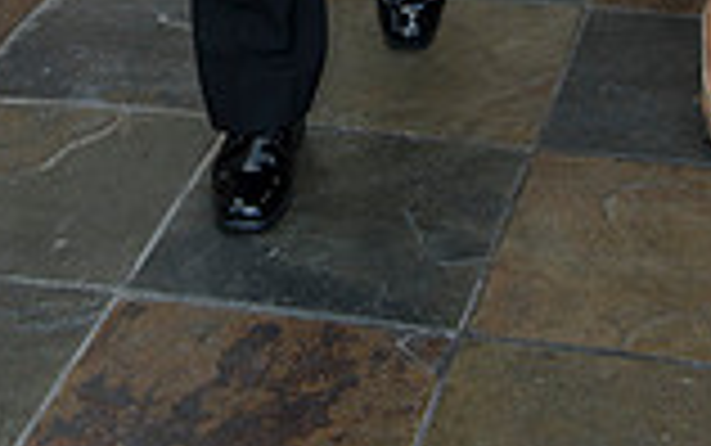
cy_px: -523
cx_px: 358
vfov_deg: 10.6
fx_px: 2133
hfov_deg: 18.9
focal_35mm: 110
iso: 800
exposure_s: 1/100
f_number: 5
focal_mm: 38
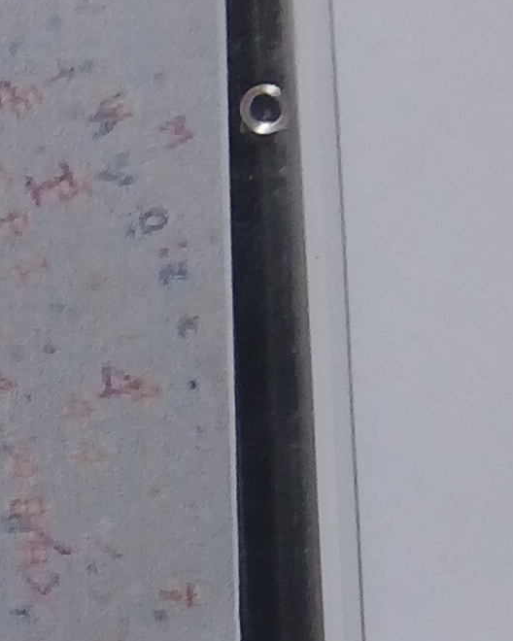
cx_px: -877
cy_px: 959
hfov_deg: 8.6
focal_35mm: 157
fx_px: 2980
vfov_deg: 11.8
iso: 125
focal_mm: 3.98
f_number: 1.8
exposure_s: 1/50.3
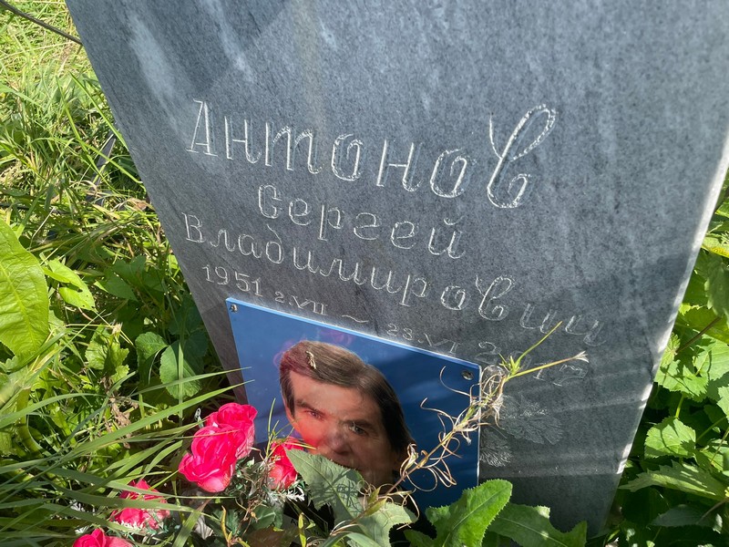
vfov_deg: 53.1
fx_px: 548
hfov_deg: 67.3
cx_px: 364
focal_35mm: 26
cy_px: 274
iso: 32
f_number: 1.6
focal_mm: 4.2
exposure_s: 1/972
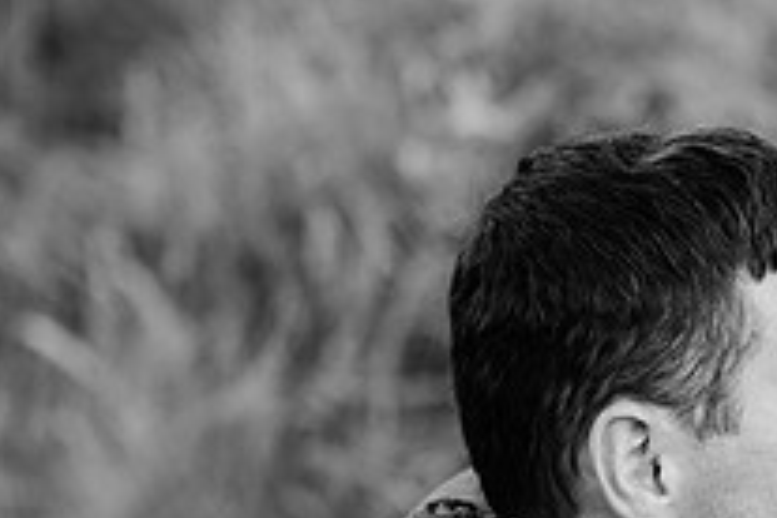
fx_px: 5136
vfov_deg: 5.7
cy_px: 691
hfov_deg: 8.6
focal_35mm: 238
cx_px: 912
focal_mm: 85
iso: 500
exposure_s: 1/200
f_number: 2.5
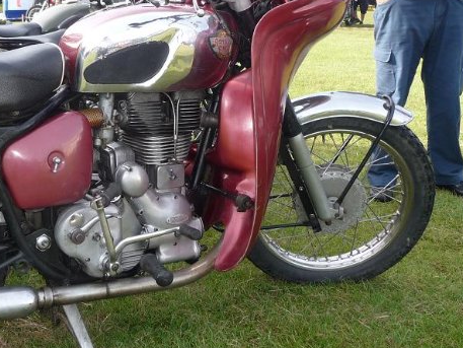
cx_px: 115
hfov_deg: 37.9
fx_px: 656
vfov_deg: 29.3
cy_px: 95
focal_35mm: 49
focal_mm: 4.7
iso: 100
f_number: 3.3
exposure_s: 1/200
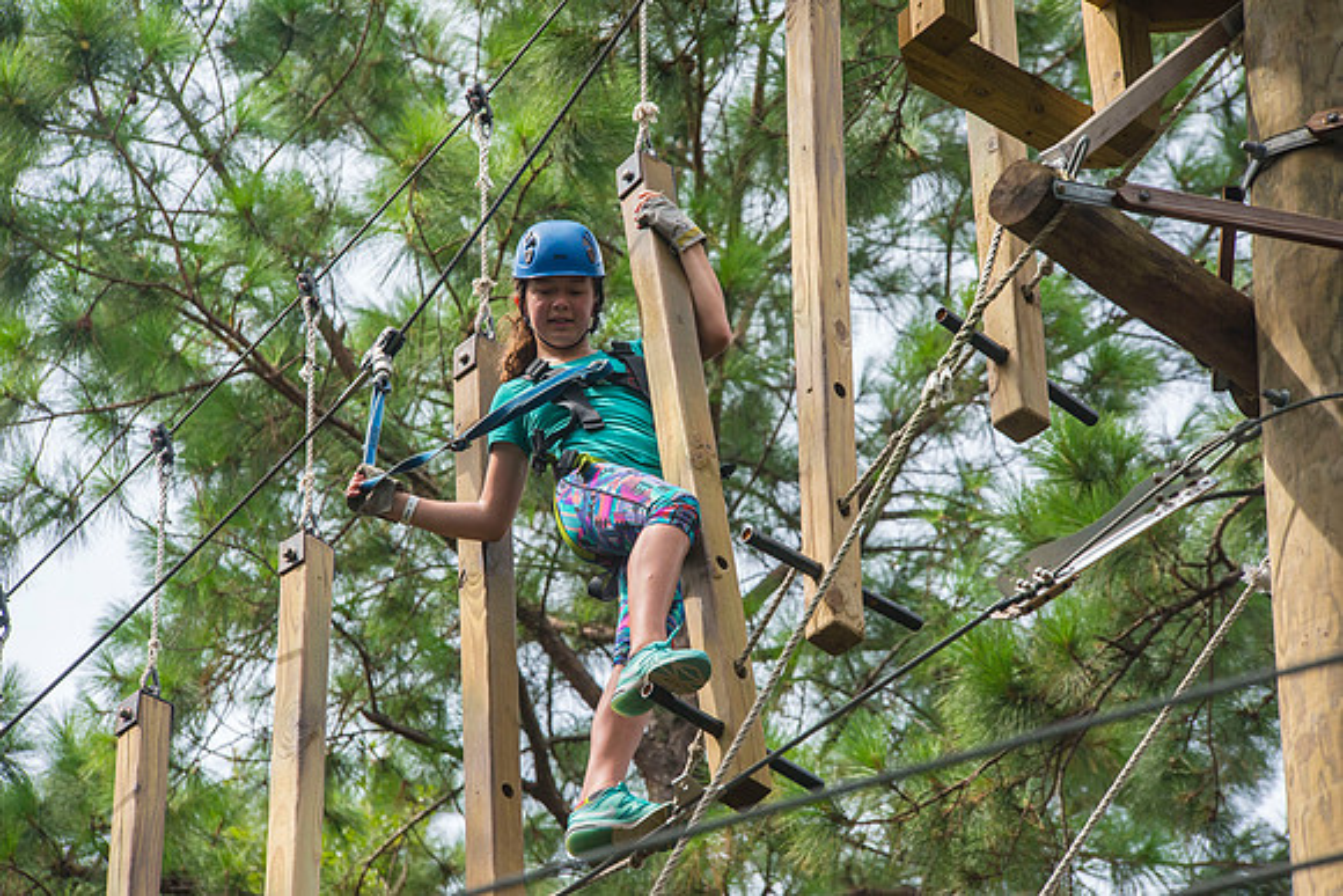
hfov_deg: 10.3
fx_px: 7463
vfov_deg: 6.9
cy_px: 448
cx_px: 672
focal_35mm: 200
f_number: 8
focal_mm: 200
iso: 1250
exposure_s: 1/1600
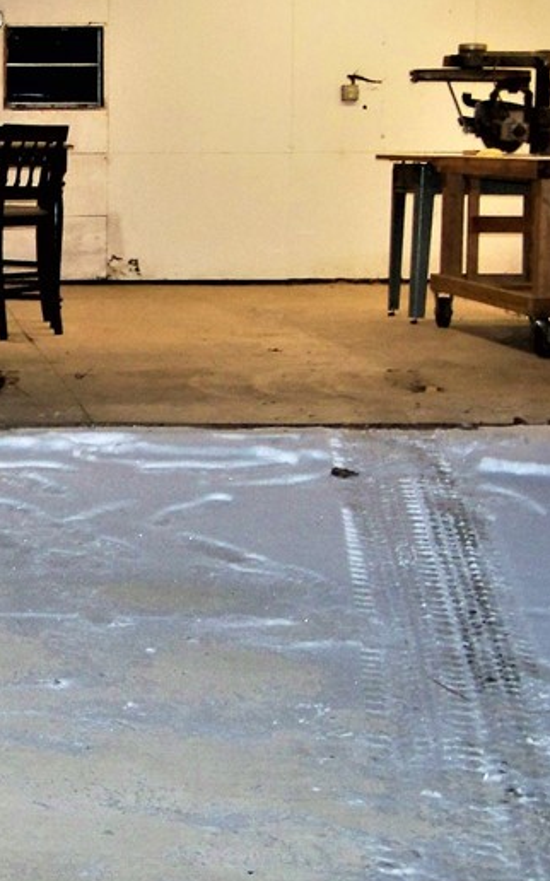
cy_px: 377
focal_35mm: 80
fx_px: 1921
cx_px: -126
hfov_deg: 15.6
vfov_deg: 25.8
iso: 200
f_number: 2.8
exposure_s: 1/30
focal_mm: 6.3
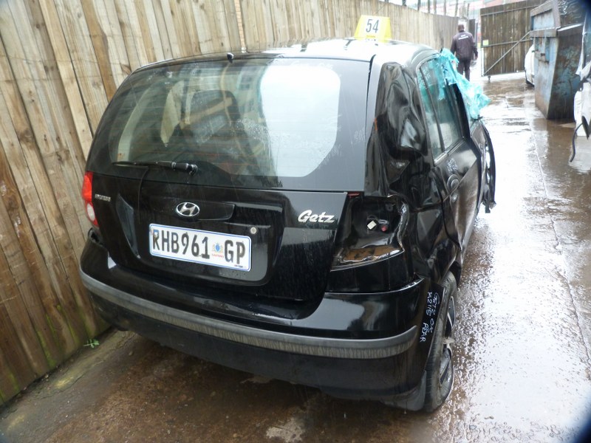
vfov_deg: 54.9
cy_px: 222
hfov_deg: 69.4
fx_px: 427
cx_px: 296
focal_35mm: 25
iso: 160
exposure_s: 1/60
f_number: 2.8
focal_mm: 4.5
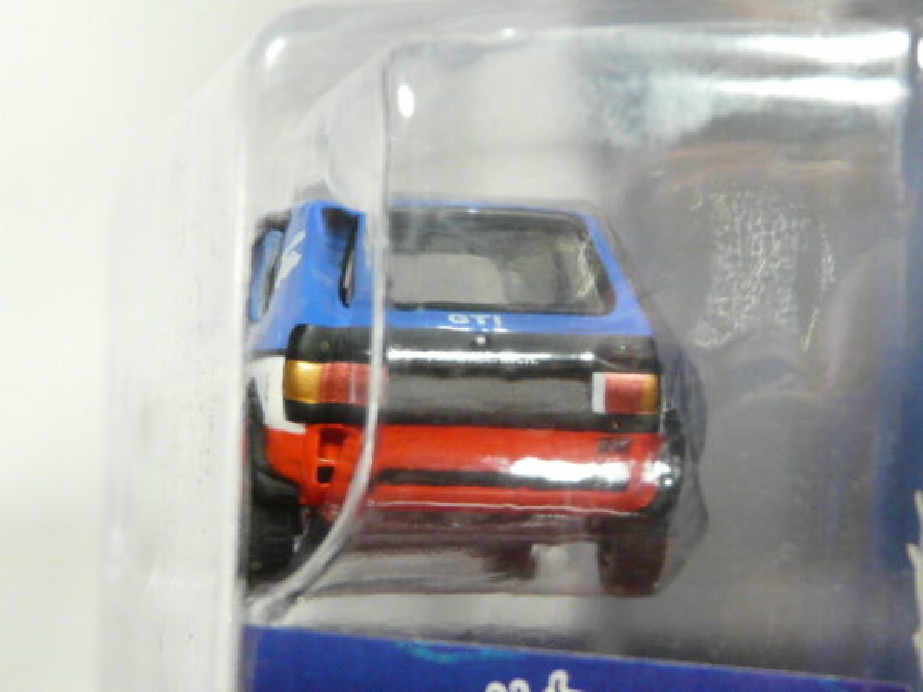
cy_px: 346
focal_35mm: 174
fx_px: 4640
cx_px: 462
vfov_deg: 8.5
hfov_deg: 11.4
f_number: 3.6
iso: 200
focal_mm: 18
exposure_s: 1/50
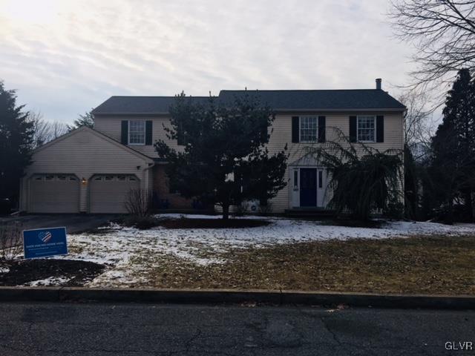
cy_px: 178
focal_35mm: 29
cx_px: 238
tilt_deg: +2.7
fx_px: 398
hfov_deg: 61.7
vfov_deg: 48.2
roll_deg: -0.4
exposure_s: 1/3968
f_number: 2.2
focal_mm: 4.15
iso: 32
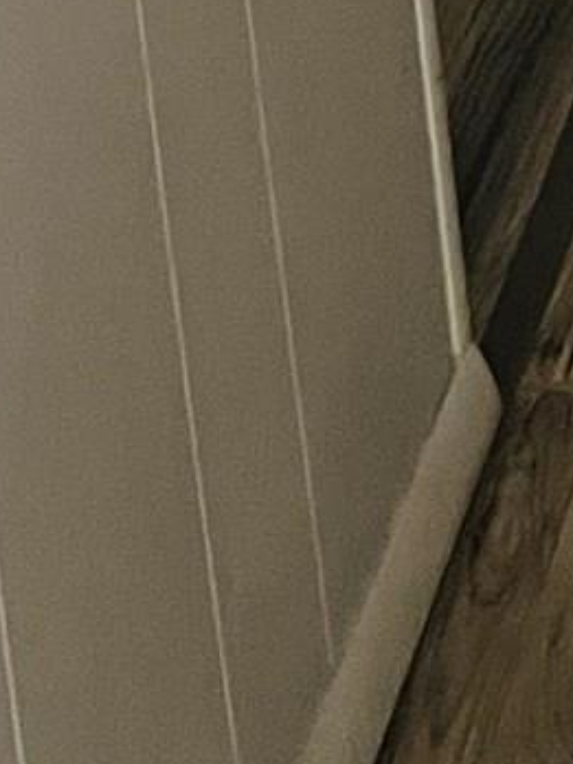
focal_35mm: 172
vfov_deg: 9.8
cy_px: -1223
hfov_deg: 8.1
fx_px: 3796
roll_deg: +2.4
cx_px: 1308
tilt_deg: -14.0
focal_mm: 5.7
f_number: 1.5
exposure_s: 1/40
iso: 500
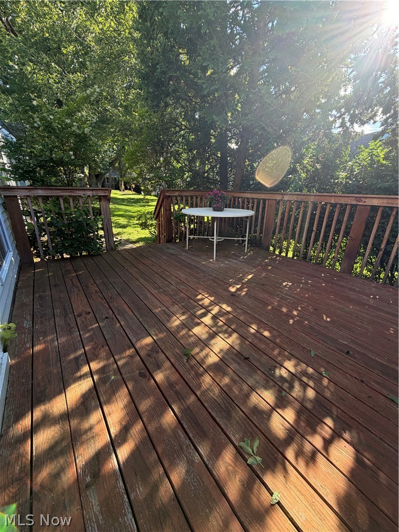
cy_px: 266
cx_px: 200
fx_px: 215
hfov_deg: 85.7
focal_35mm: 14
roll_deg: -1.3
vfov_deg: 102.1
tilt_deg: -19.8
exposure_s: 1/171
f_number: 2.2
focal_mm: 2.22
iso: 50
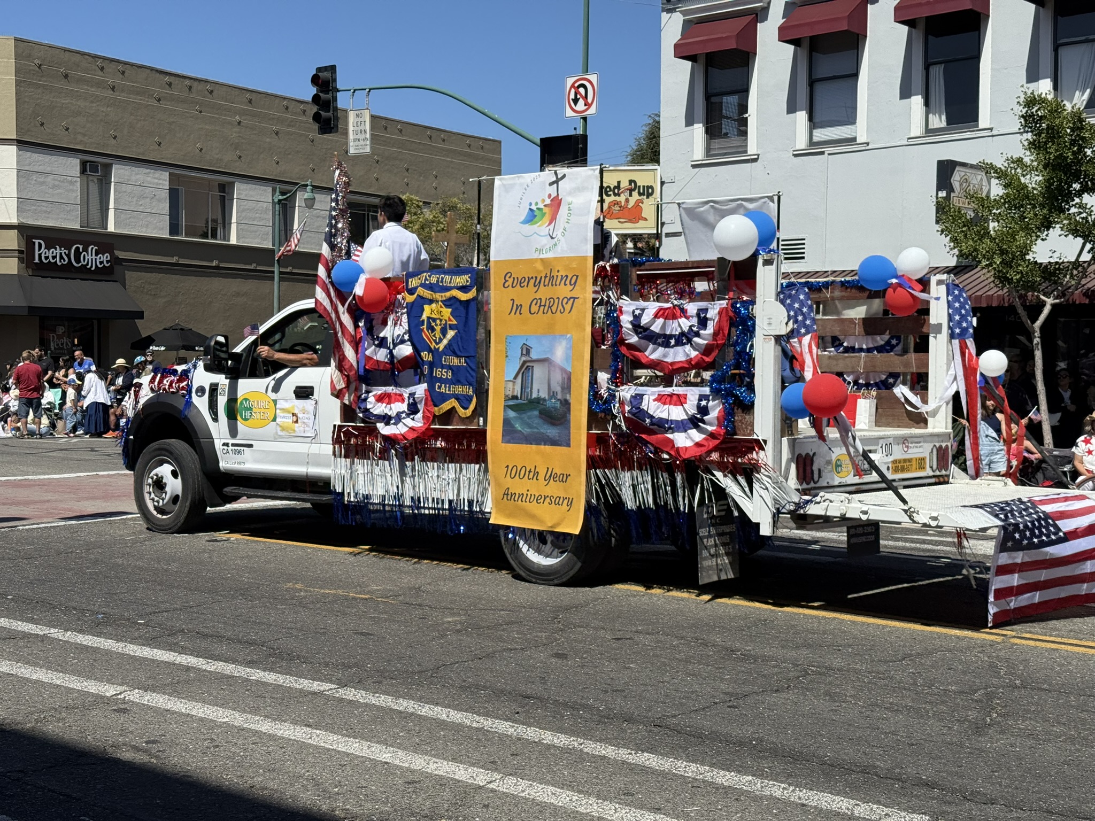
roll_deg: +0.6
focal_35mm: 48
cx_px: 548
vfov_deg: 30.3
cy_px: 410
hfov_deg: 39.7
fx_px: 1518
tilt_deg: -1.8
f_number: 1.78
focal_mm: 6.76
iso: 64
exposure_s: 1/6024
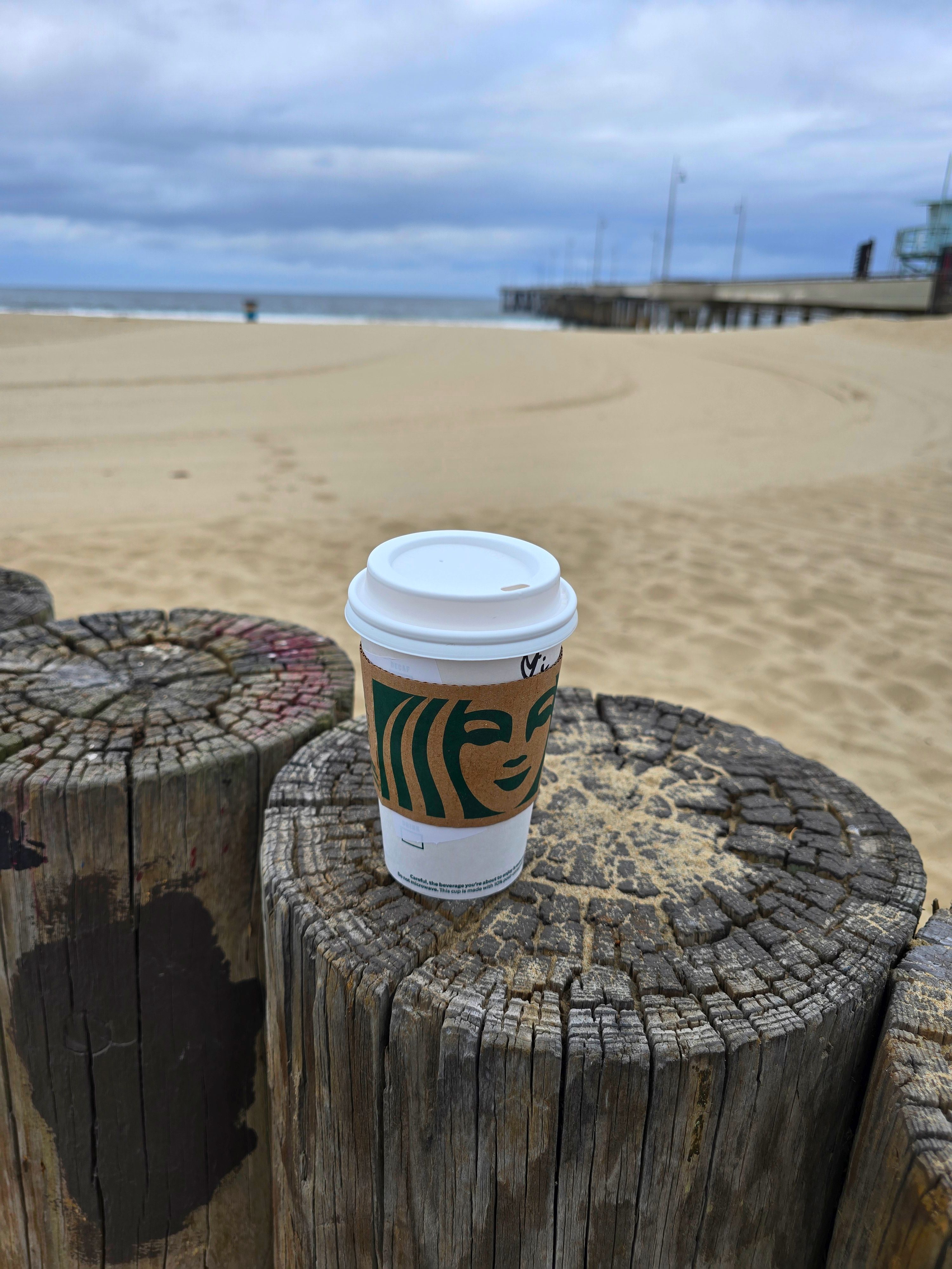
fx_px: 843
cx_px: 476
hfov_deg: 58.9
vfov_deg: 73.9
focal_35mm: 23
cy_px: 634
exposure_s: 1/180
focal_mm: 6.3
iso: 16
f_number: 1.7
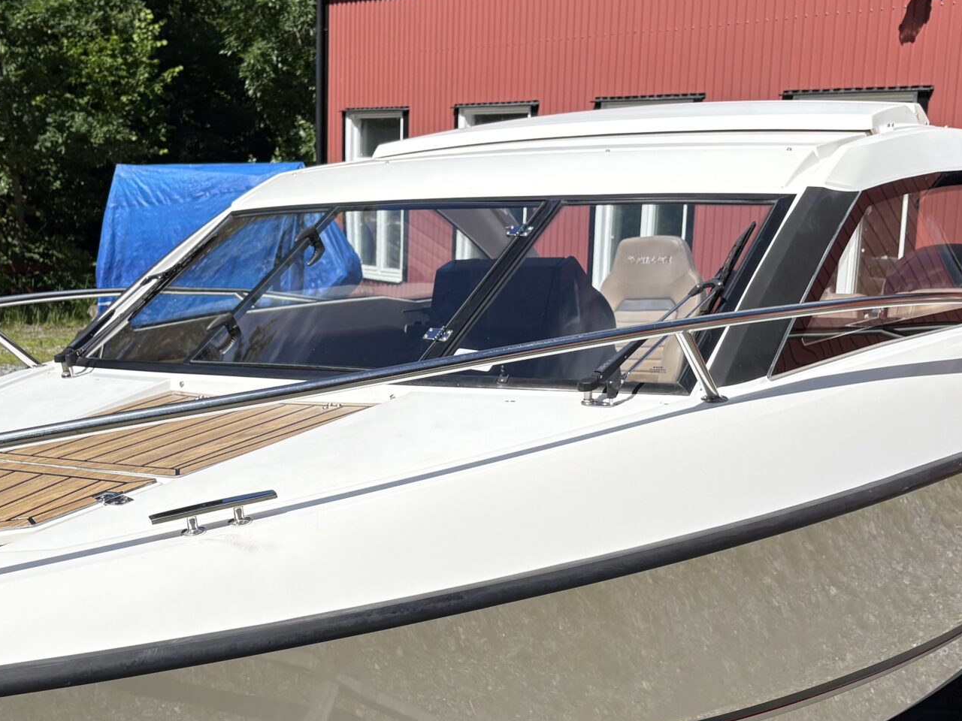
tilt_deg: -11.8
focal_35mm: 52
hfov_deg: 36.8
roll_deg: -2.3
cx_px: 460
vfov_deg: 27.9
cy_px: 475
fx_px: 1445
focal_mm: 5.96
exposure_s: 1/6329
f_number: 1.6
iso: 50
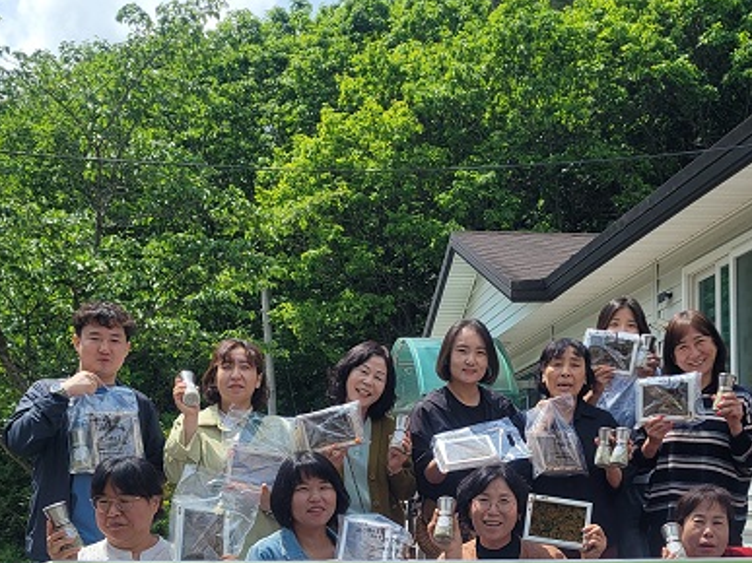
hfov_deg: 40.4
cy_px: 506
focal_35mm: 47
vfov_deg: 29.6
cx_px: 422
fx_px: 1021
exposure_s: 1/2752
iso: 40
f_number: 1.8
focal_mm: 5.4
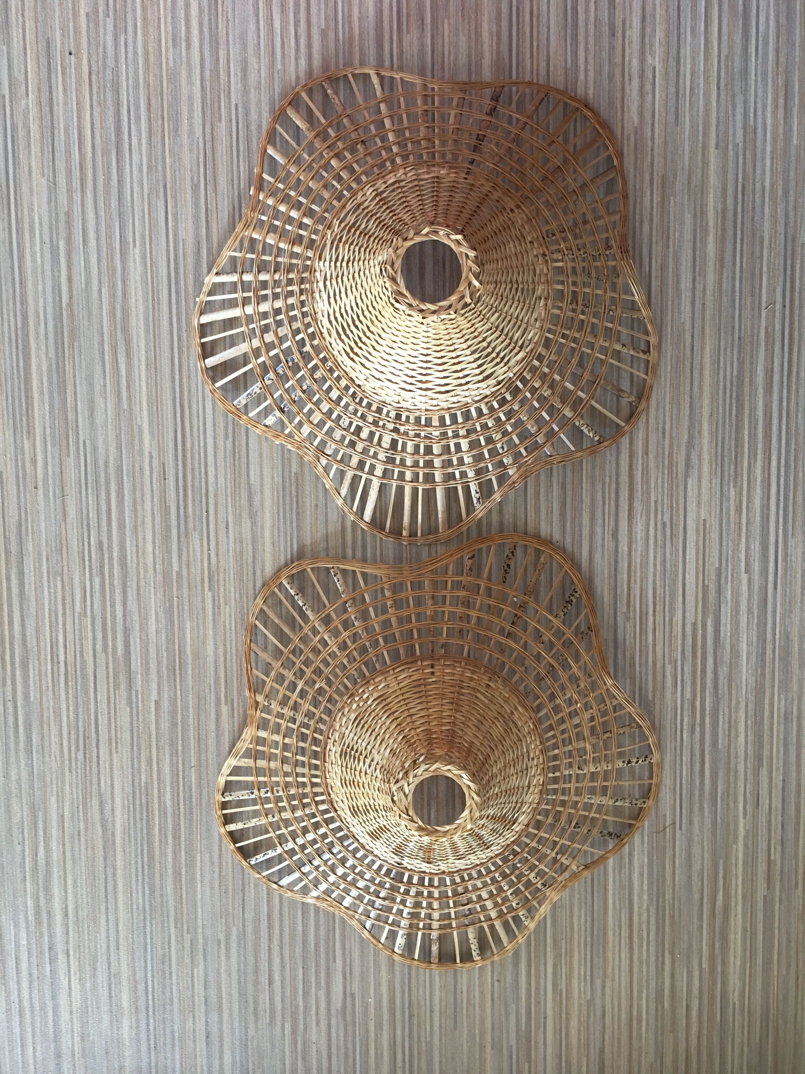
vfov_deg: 61.7
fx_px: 899
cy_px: 537
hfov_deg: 48.2
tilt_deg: -83.9
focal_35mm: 29
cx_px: 402
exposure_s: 1/17
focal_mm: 4.15
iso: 64
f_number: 2.2
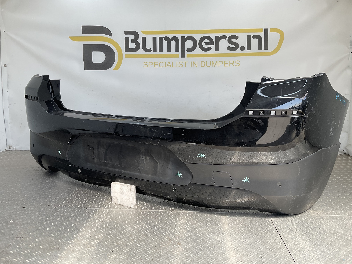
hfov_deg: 61.7
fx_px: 295
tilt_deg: -10.3
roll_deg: -1.3
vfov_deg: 48.2
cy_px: 132
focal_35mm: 29
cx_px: 176
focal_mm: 3
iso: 16
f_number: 1.8
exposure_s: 1/257
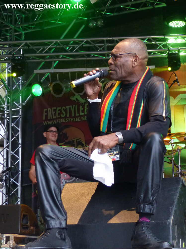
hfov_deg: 23.3
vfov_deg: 30.7
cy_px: 124
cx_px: 93
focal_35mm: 63
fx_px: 452
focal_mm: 11.4
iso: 400
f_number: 2.8
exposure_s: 1/60
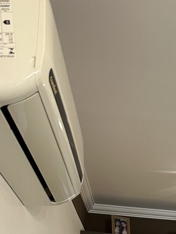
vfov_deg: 23.5
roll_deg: -2.9
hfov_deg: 19.7
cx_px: 201
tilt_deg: +4.3
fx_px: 481
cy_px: 321
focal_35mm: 71
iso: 250
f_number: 1.78
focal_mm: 6.86
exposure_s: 1/60
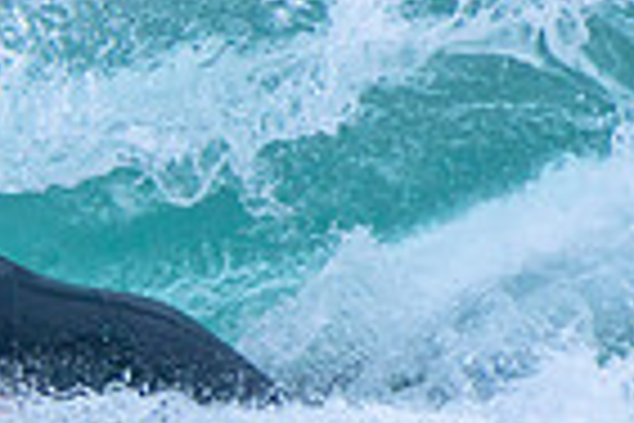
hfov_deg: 0.9
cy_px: 346
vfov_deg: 0.6
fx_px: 39974
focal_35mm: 2270
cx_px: -136
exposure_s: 1/2000
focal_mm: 400
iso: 360
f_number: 5.6
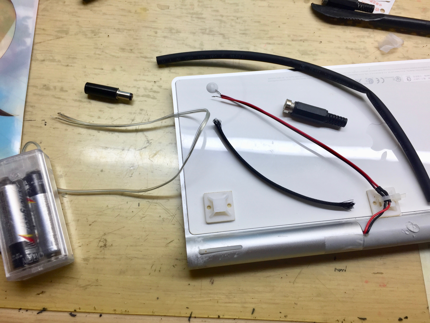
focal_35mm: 29
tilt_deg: -71.5
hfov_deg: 61.7
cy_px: 162
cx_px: 215
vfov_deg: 48.2
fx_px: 360
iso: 32
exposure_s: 1/60
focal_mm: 4.15
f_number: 2.2
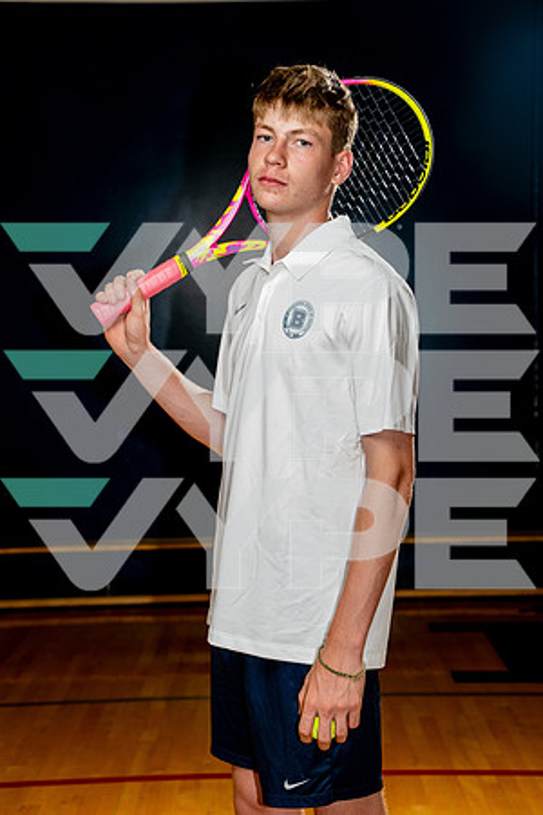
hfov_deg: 19.7
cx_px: 272
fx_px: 1561
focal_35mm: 69
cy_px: 408
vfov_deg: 29.2
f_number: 5.6
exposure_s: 1/250
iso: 160
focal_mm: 69
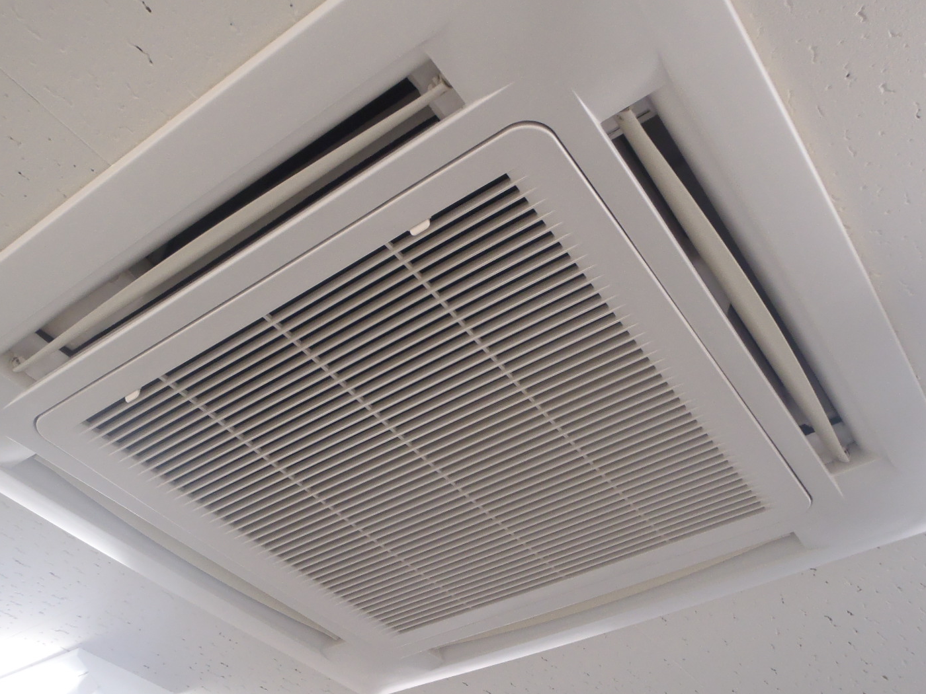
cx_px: 403
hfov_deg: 56.6
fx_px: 856
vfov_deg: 44.2
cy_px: 344
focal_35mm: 32
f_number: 3.5
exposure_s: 1/25
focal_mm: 5
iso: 200
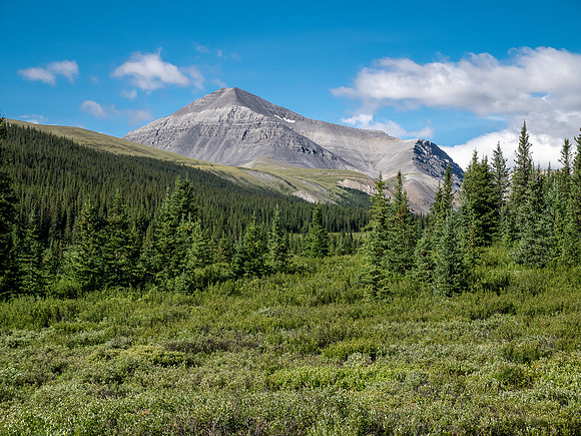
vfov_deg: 22.9
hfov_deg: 30.3
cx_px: 290
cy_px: 218
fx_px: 1074
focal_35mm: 64
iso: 200
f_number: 8
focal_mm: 32
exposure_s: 1/160
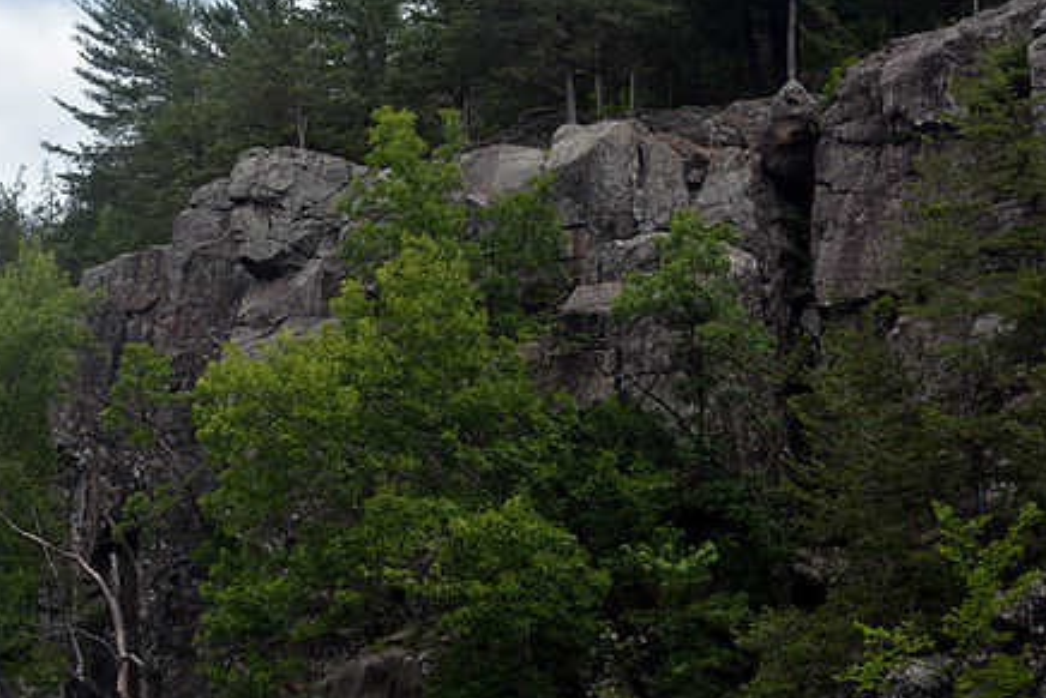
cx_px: 285
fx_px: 3684
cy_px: 296
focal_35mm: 127
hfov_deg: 16.1
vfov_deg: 10.8
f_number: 8
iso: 160
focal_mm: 55
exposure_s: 1/250
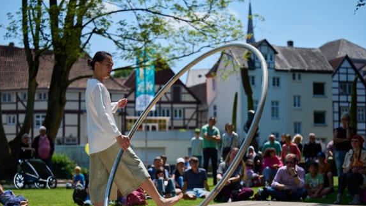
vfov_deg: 15.7
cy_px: 128
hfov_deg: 27.5
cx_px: 176
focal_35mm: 77
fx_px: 747
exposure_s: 1/2000
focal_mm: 70
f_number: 2.8
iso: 100
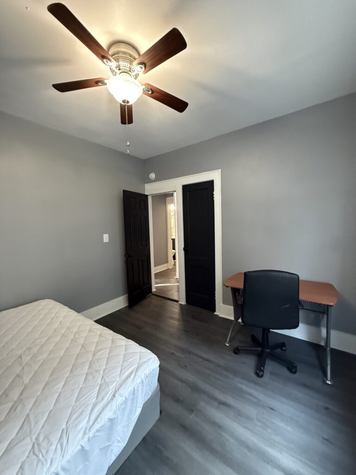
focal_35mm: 14
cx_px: 178
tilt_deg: -4.3
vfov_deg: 102.1
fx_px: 192
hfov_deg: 85.7
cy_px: 238
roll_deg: +0.8
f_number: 2.2
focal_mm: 2.22
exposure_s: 1/60
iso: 800
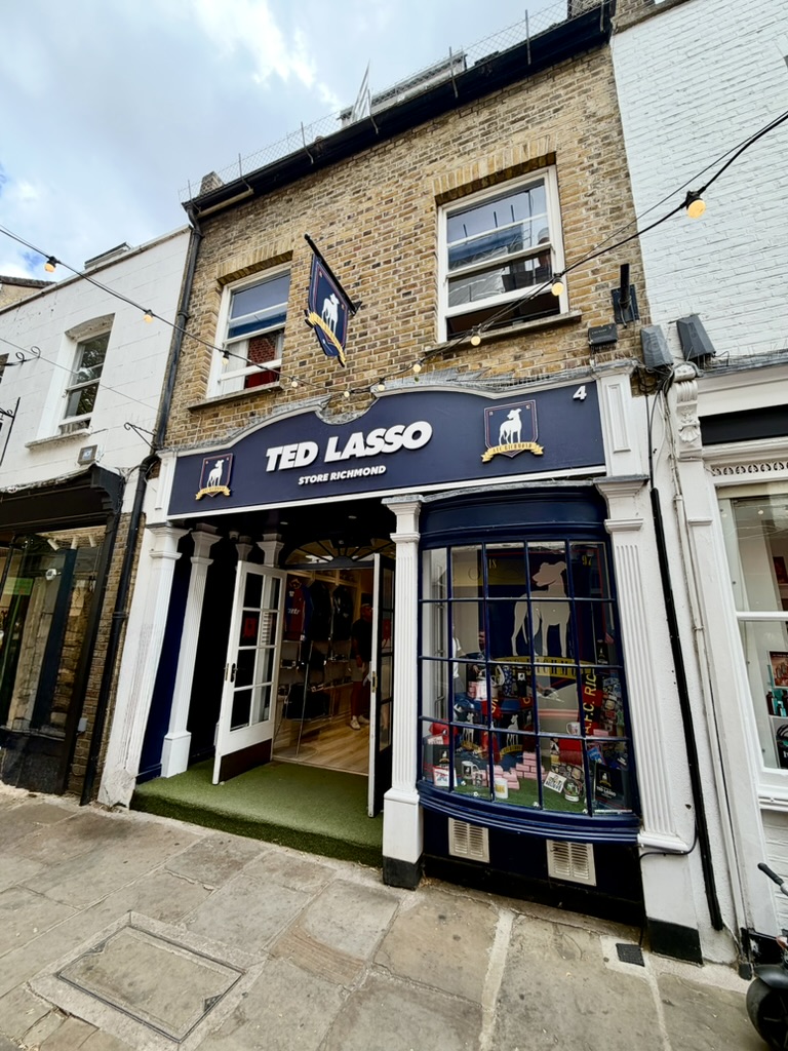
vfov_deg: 102.1
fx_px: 425
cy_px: 526
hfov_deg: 85.7
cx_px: 394
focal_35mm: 14
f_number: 2.2
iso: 40
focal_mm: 2.22
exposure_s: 1/207
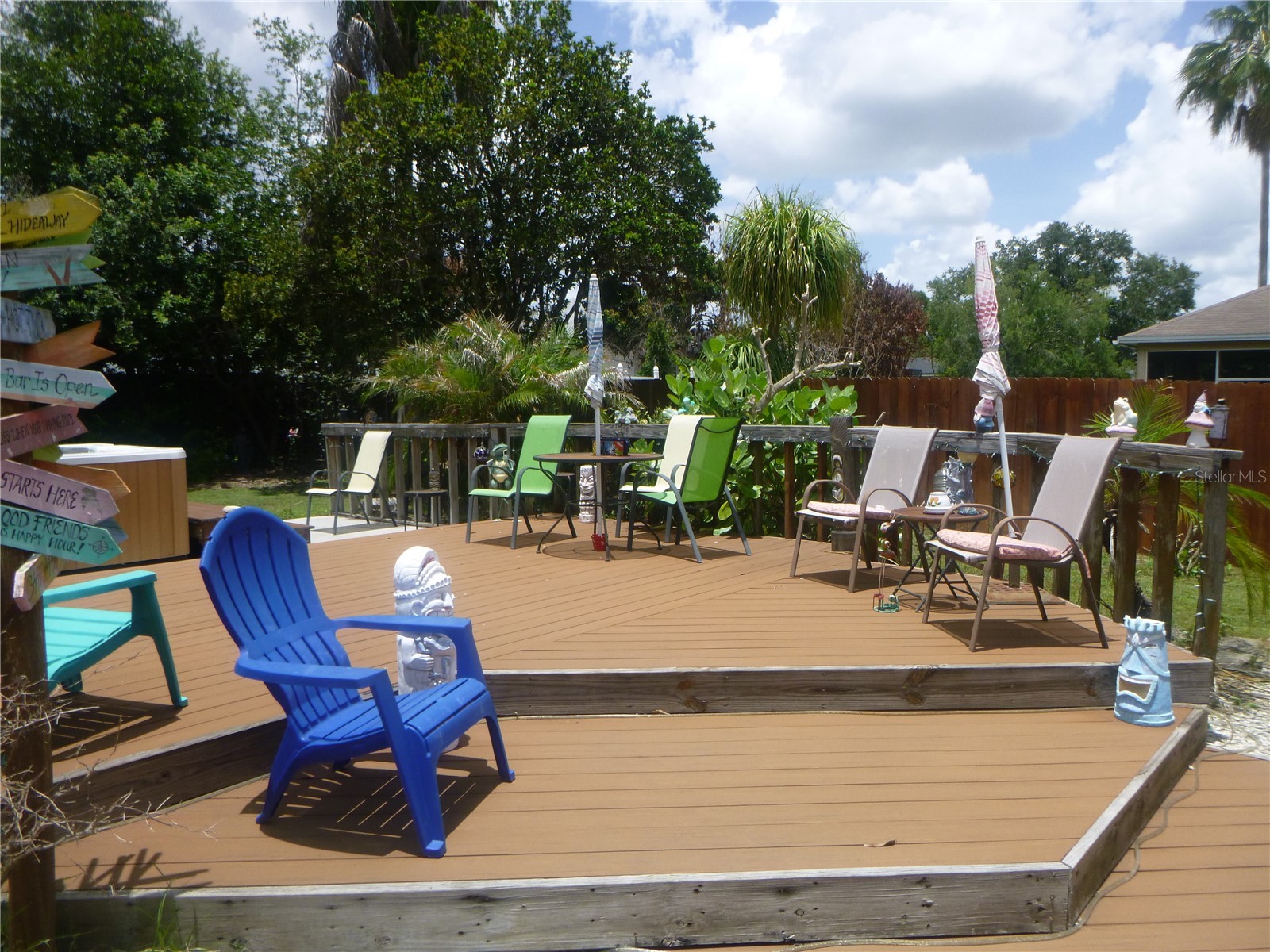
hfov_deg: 69.4
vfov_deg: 54.9
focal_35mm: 25
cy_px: 476
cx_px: 635
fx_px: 917
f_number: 3.9
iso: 100
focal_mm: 4.5
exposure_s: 1/640
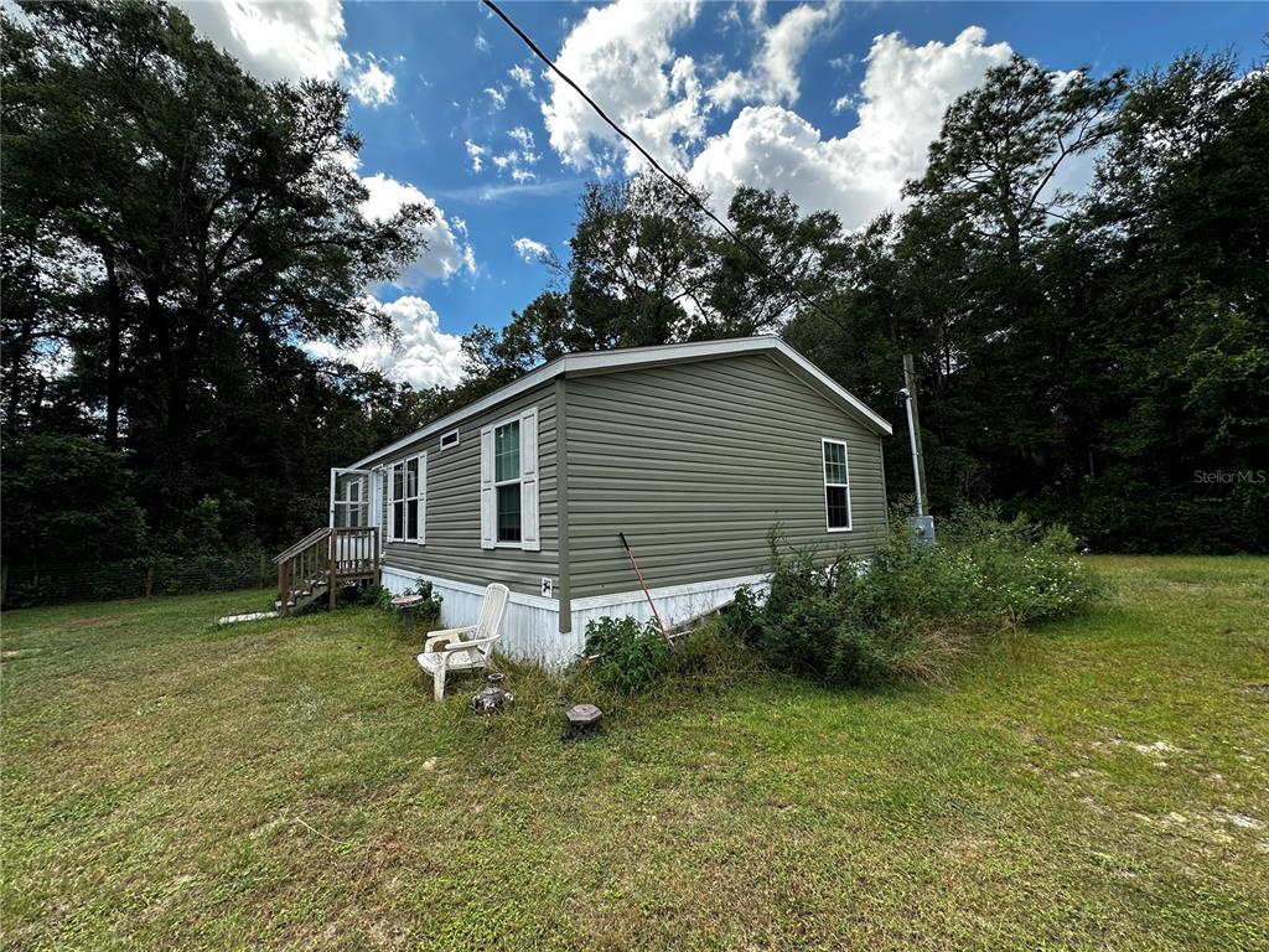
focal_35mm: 14
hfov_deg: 102.1
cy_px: 476
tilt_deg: +4.3
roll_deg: +1.4
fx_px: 513
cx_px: 634
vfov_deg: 85.7
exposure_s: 1/703
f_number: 2.2
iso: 40
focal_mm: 2.22
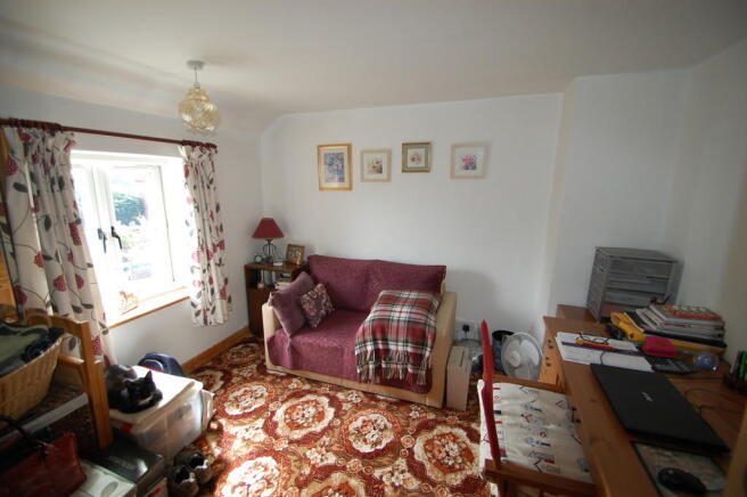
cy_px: 248
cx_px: 374
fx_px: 311
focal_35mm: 15
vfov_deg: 77.2
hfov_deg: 100.4
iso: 400
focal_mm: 10
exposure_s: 1/60
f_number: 3.5
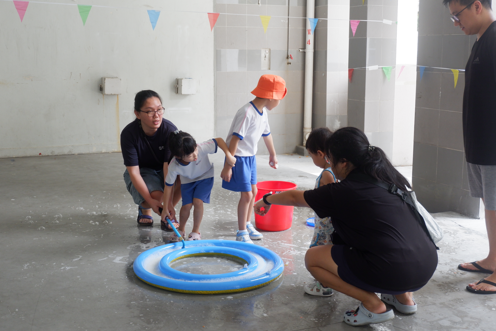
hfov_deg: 41.9
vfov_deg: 28.6
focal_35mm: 47
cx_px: 248
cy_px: 166
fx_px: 648
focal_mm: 31
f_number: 4.7
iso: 800
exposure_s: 1/140
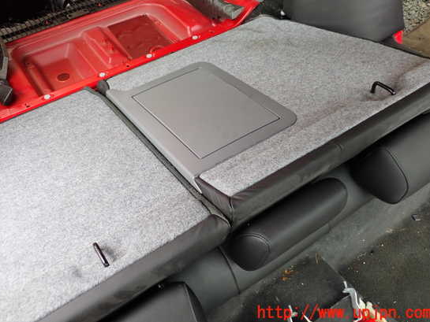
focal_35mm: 33
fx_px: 410
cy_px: 146
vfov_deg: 42.9
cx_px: 199
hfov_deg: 55.3
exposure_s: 1/100
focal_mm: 5.4
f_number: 2.3
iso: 200
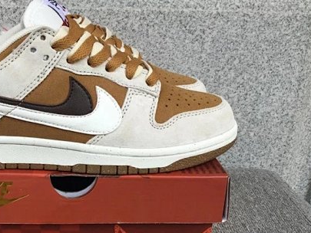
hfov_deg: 37.8
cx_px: 74
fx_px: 440
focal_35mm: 49
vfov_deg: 29.4
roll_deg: -0.9
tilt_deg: -20.7
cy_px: 159
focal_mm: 3.3
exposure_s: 1/532
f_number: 2.4
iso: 25
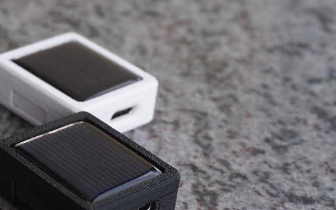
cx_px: 65
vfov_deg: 11.7
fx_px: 1025
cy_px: 137
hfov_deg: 18.4
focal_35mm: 112
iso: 200
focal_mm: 41
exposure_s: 1/125
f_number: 7.1
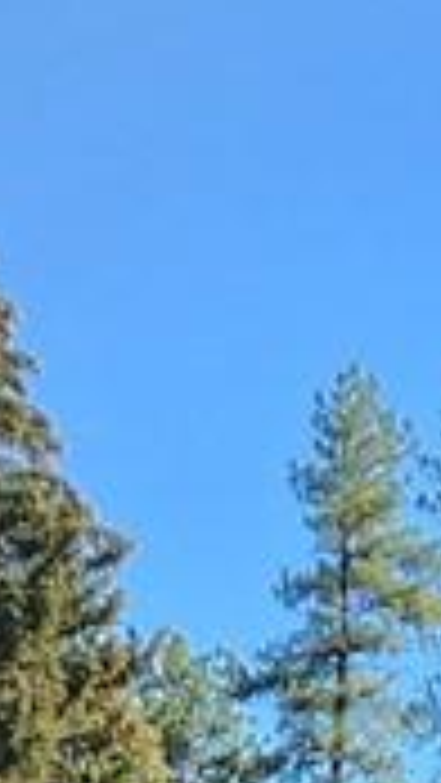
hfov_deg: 5.3
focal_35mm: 230
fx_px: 4777
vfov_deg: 8.6
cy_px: 1814
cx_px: 261
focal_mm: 5.4
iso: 20
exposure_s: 1/643
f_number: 1.8
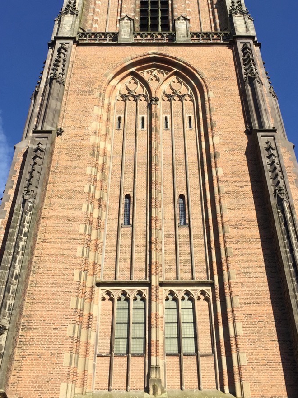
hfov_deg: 32.2
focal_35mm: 45
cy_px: 135
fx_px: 517
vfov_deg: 41.6
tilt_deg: +47.8
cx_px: 151
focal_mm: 4.15
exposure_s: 1/1522
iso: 32
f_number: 2.2
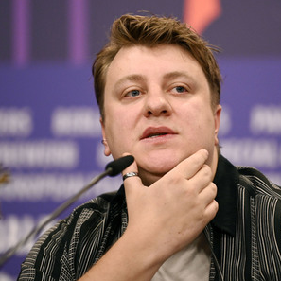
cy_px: 141
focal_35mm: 245
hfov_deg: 7.1
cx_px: 159
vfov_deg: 7.1
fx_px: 2250
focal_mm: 190
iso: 4000
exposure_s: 1/1250
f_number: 2.8
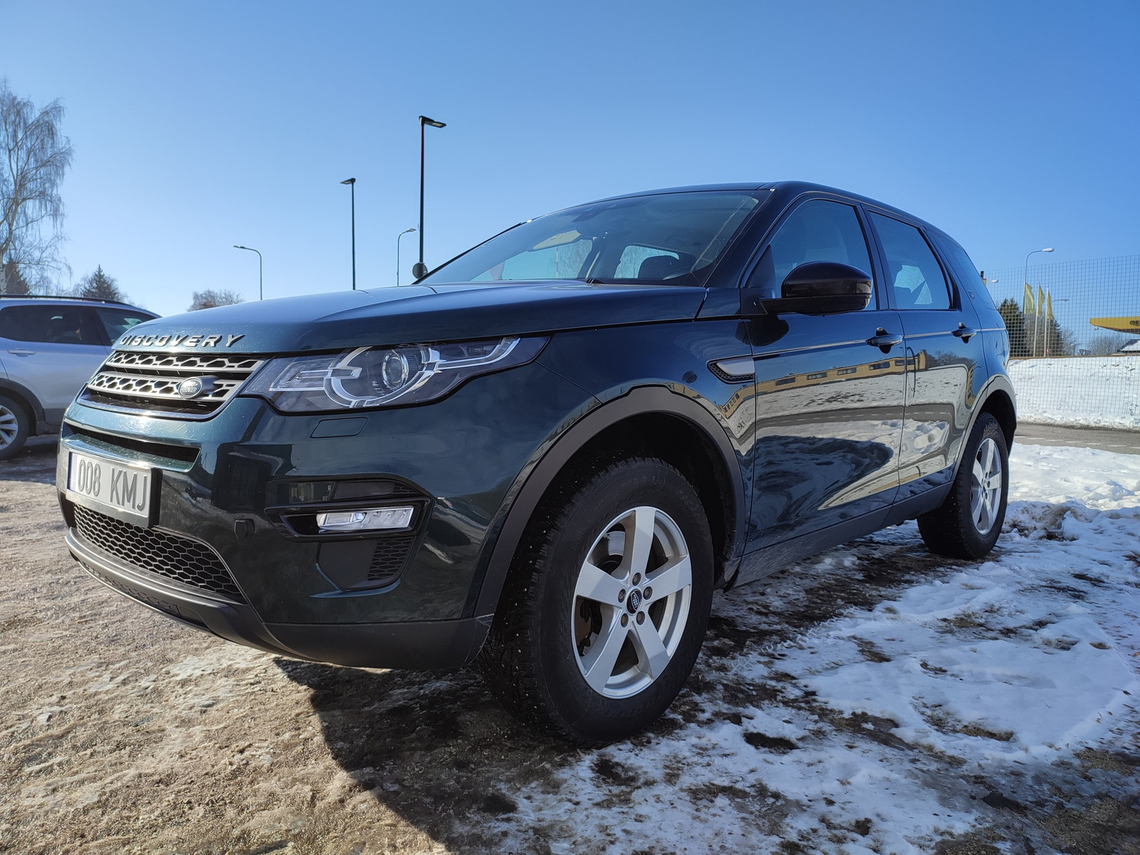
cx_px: 570
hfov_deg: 69.4
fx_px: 823
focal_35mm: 25
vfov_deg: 54.9
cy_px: 428
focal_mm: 6.04
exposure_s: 1/928
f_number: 1.9
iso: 50
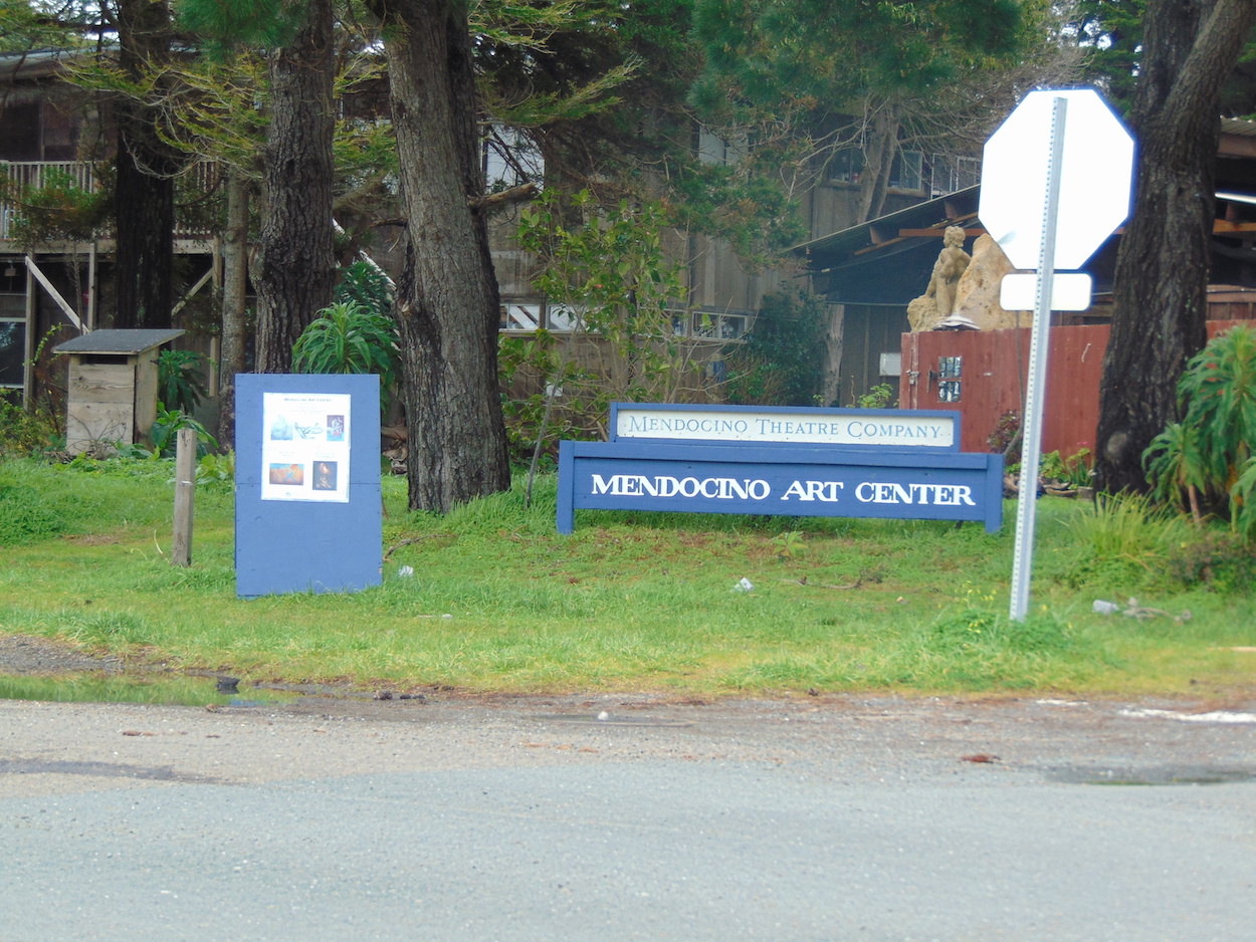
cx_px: 628
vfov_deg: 11.2
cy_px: 471
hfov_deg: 14.8
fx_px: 4827
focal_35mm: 133
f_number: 4
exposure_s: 1/125
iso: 80
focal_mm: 23.9
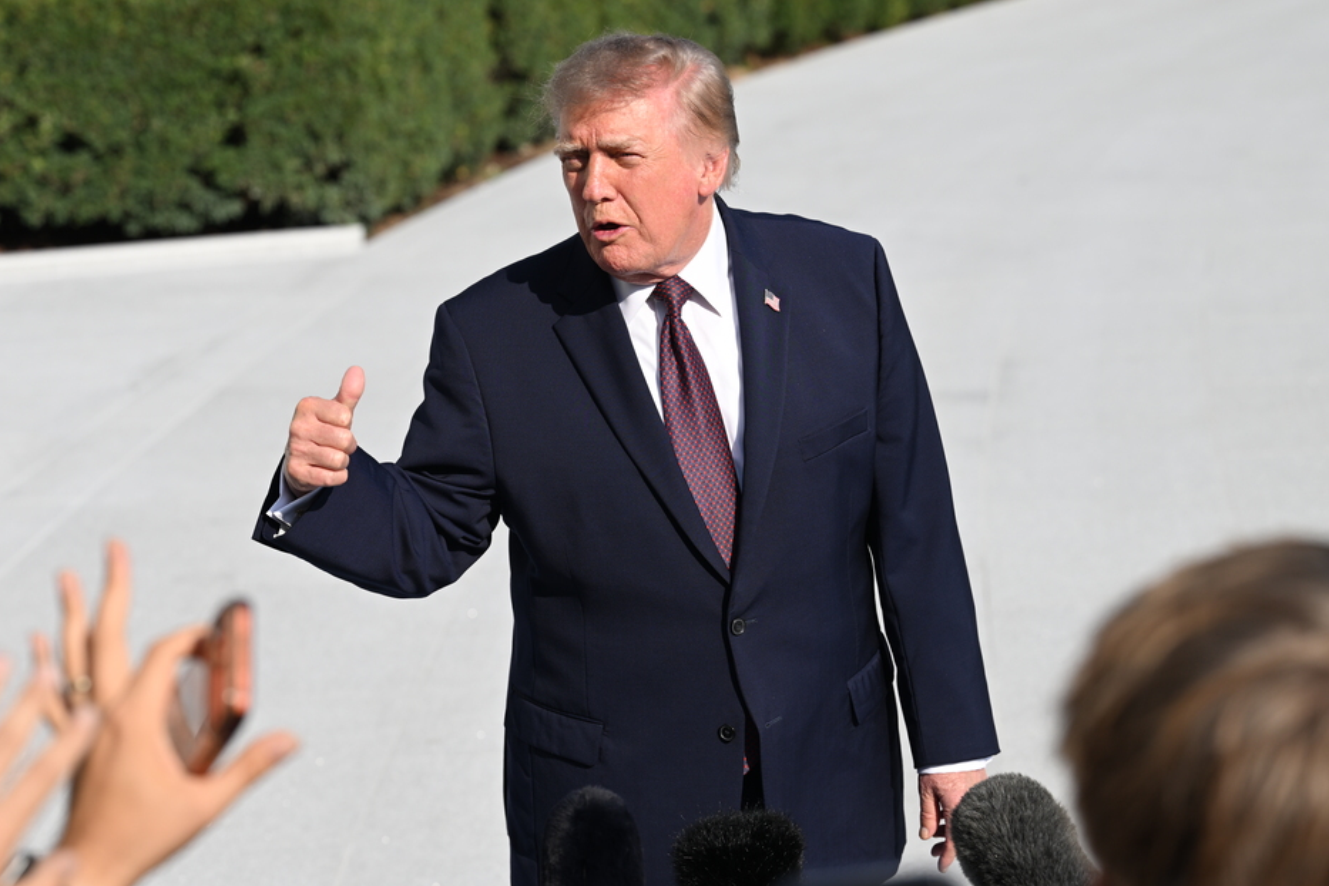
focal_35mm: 108
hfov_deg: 18.9
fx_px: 3987
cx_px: 556
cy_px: 507
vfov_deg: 12.7
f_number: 4
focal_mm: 84
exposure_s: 1/1000
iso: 90
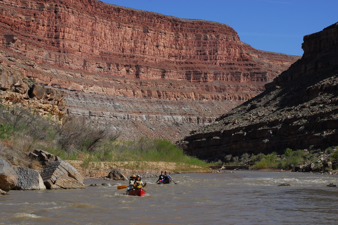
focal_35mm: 88
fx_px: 826
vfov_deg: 15.5
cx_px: 169
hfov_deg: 23.1
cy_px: 111
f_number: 9
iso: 125
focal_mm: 58
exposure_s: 1/320
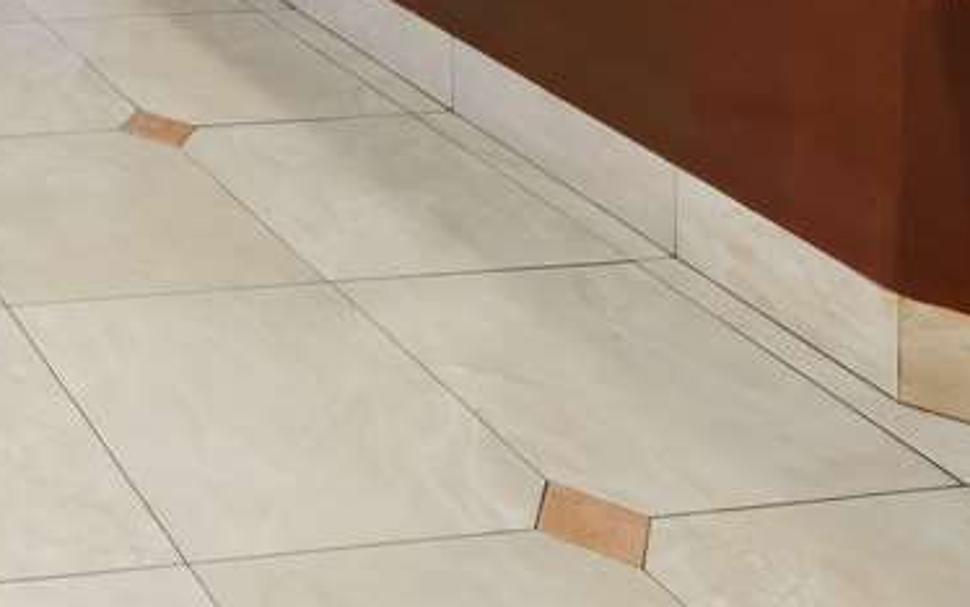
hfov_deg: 31.6
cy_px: -415
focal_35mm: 49
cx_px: -290
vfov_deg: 20.5
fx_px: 1296
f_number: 10
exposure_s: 1/15
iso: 400
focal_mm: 12
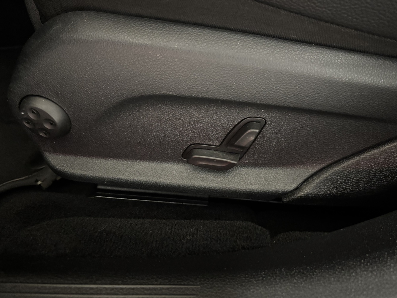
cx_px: 211
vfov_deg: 49.7
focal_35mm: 28
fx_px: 321
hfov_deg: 63.4
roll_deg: -1.2
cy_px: 144
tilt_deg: -39.6
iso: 1600
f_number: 1.6
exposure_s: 1/17
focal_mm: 5.96
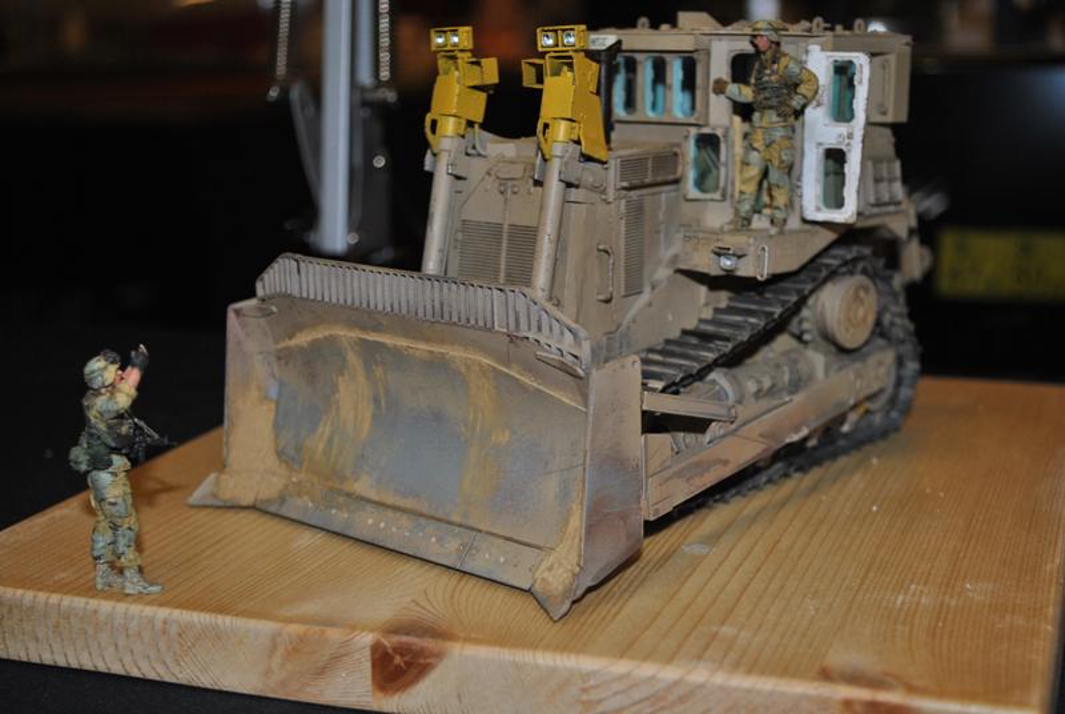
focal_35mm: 57
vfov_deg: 23.9
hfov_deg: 35.0
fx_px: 1689
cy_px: 357
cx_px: 532
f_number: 5
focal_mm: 38
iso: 200
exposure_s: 1/60
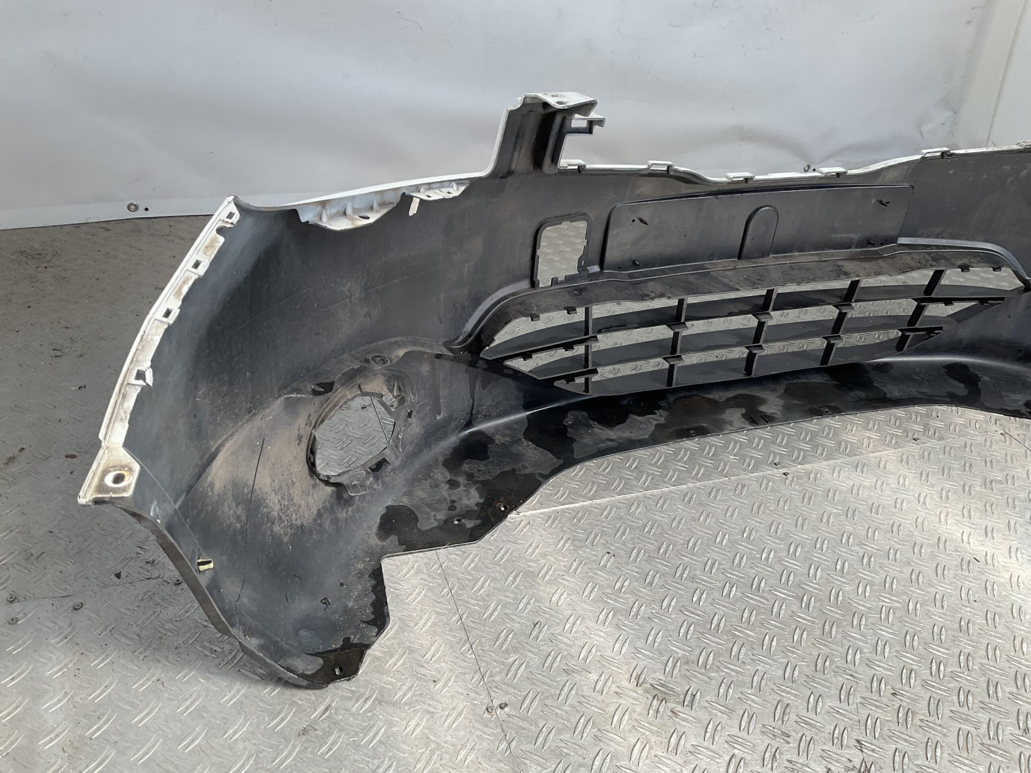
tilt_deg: -30.6
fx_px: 864
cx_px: 516
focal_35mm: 29
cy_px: 386
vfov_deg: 48.2
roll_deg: -7.5
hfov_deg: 61.7
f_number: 1.8
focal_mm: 3
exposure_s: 1/283
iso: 16
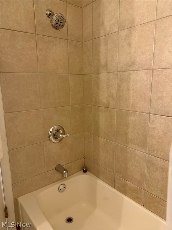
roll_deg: +0.3
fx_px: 159
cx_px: 86
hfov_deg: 56.8
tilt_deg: -12.2
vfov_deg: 71.6
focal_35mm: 24
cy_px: 115
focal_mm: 6.76
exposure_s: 1/60
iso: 200
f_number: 1.78
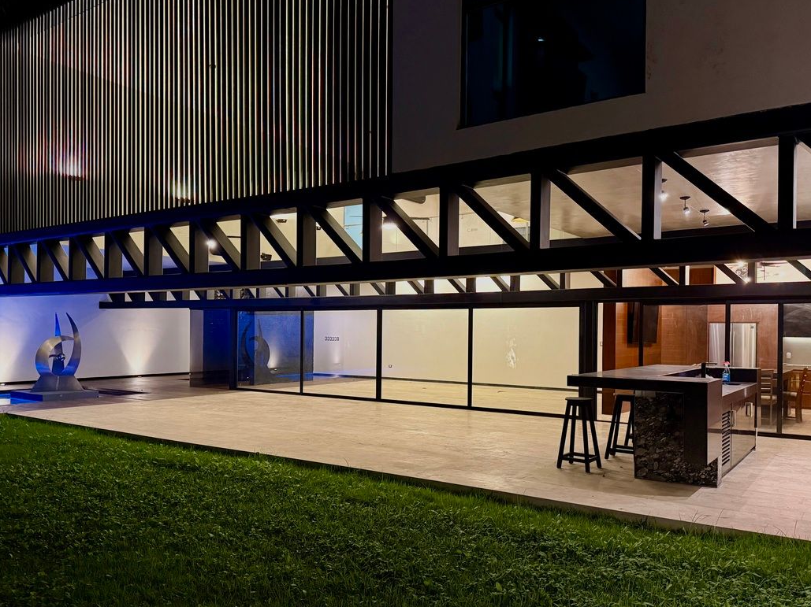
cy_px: 333
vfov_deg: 49.6
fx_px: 656
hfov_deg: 63.4
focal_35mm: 28
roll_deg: -0.5
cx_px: 421
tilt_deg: +0.2
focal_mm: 6.76
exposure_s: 1/40
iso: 640
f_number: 1.78
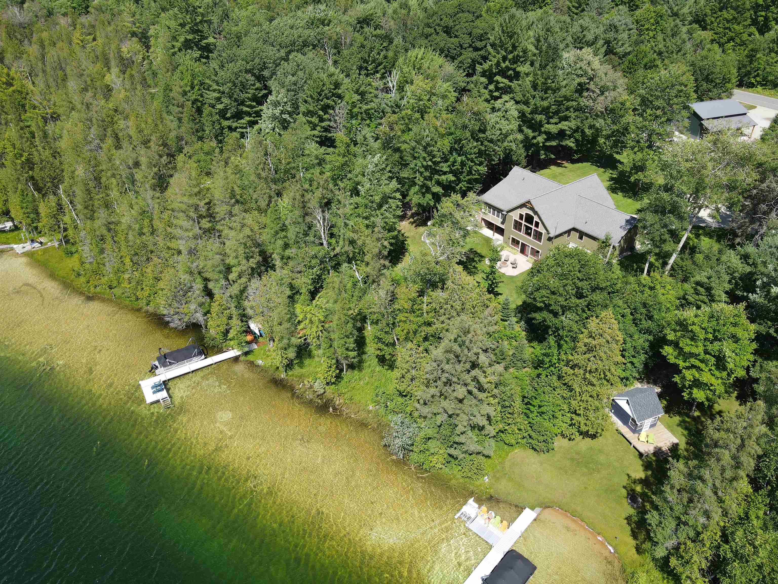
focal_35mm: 24
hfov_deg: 71.6
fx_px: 539
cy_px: 292
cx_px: 389
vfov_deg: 56.8
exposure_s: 1/400
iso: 100
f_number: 2.8
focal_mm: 4.5
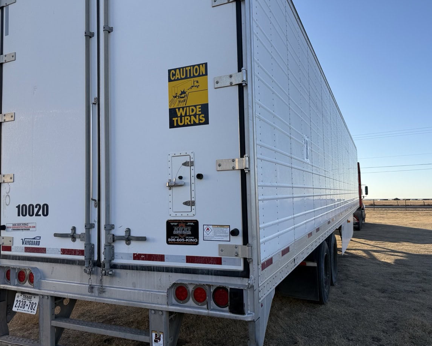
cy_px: 171
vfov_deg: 54.9
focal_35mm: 26
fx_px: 333
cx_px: 229
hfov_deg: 66.0
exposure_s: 1/2370
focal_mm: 6.8
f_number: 1.8
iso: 80
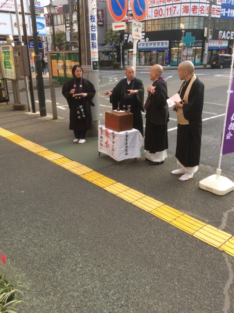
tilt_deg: -20.7
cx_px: 117
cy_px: 156
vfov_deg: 56.9
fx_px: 289
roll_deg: +1.6
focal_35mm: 32
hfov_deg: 44.1
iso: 32
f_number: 2.4
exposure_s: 1/156
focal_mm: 3.3
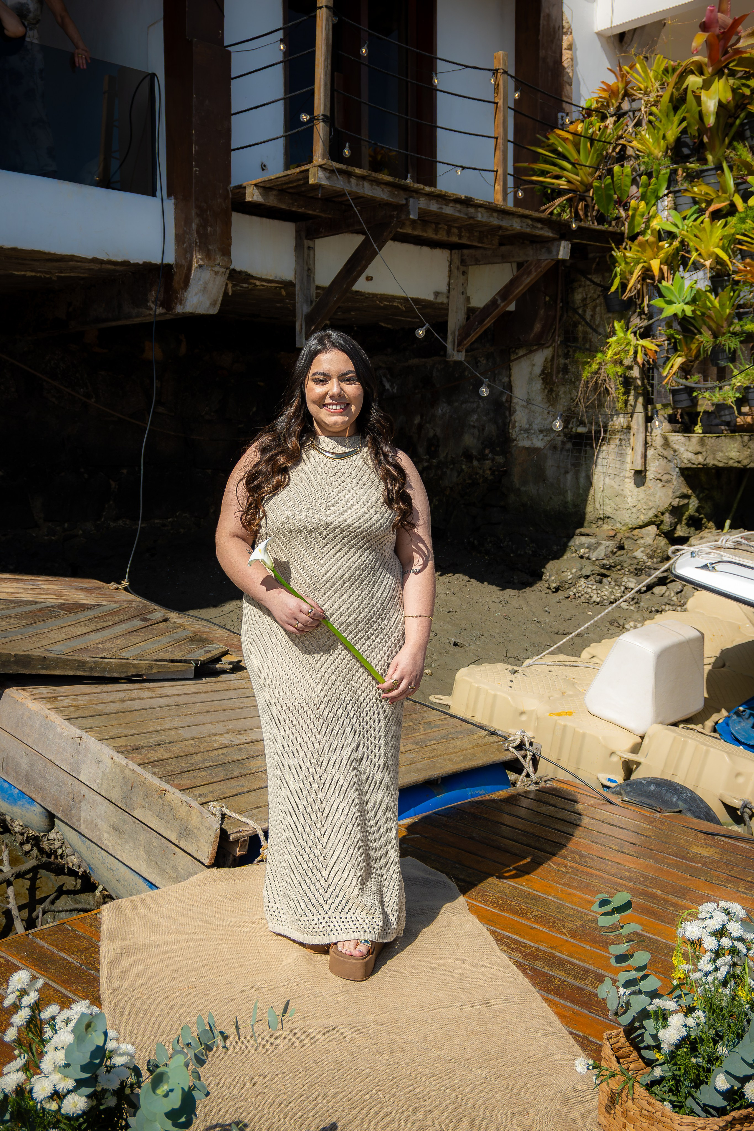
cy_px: 566
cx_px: 377
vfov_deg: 52.2
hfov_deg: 36.2
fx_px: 1154
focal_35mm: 37
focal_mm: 24.5
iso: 160
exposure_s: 1/1600
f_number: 4.2
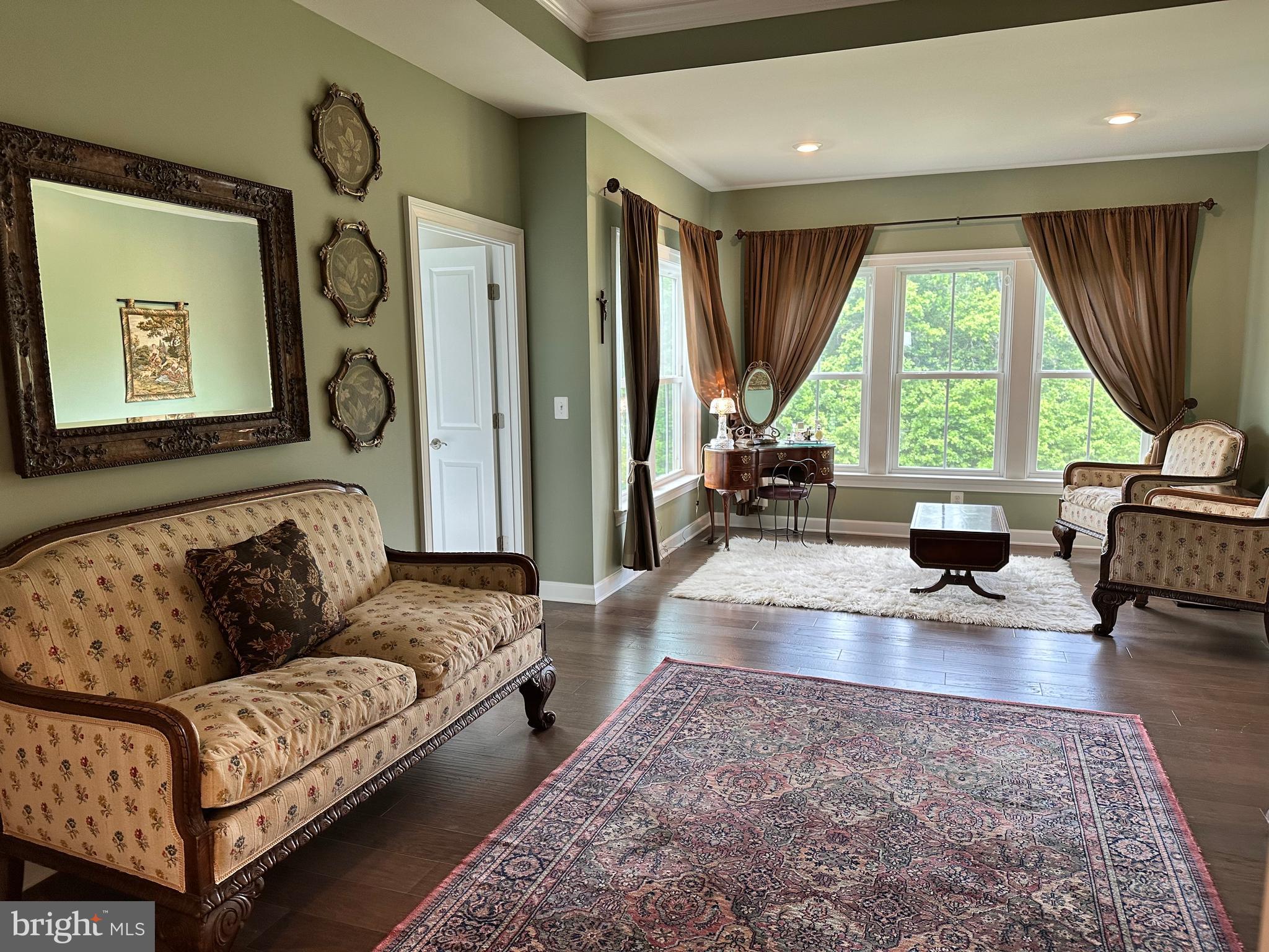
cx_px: 634
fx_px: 880
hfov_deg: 71.6
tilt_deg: -7.6
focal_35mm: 24
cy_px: 476
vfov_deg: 56.8
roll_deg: +0.8
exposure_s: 1/120
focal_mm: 6.86
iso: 160
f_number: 1.78
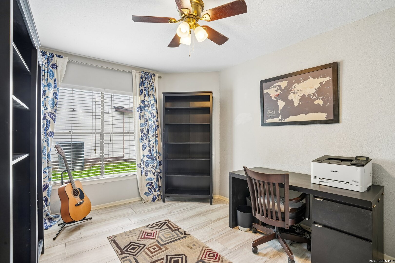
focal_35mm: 16
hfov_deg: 96.7
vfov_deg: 73.7
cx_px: 198
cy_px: 132
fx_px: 176
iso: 400
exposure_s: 1/10
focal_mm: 16
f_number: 8
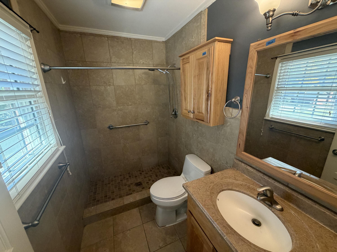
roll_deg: +1.2
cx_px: 168
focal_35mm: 14
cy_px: 126
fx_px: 136
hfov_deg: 102.1
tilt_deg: -15.1
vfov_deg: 85.7
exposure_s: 1/60
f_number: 2.2
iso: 320
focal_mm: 2.22
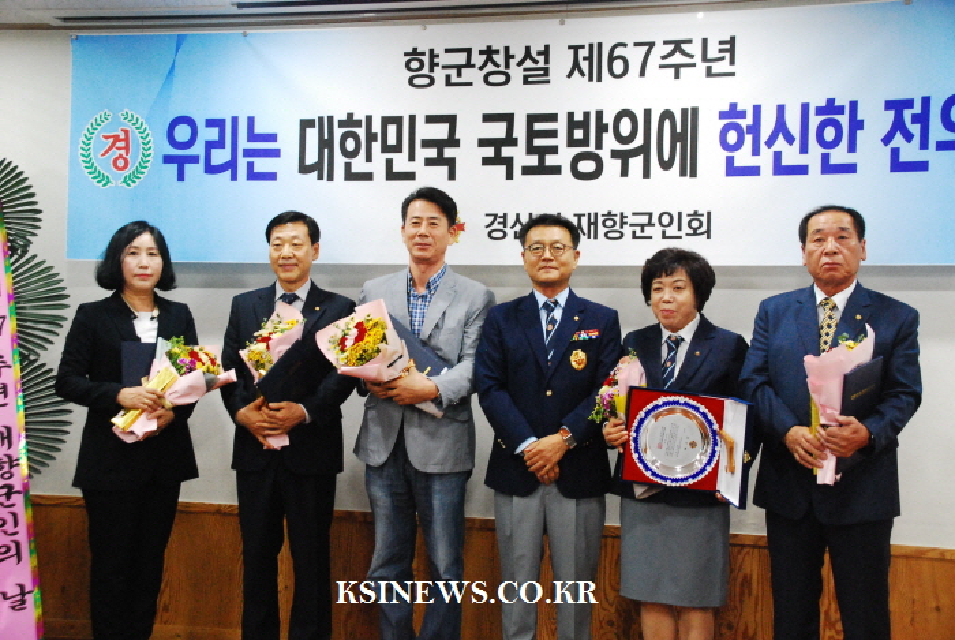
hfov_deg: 42.3
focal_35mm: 46
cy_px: 320
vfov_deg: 29.0
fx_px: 1235
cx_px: 478
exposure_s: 1/60
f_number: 6.3
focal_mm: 31
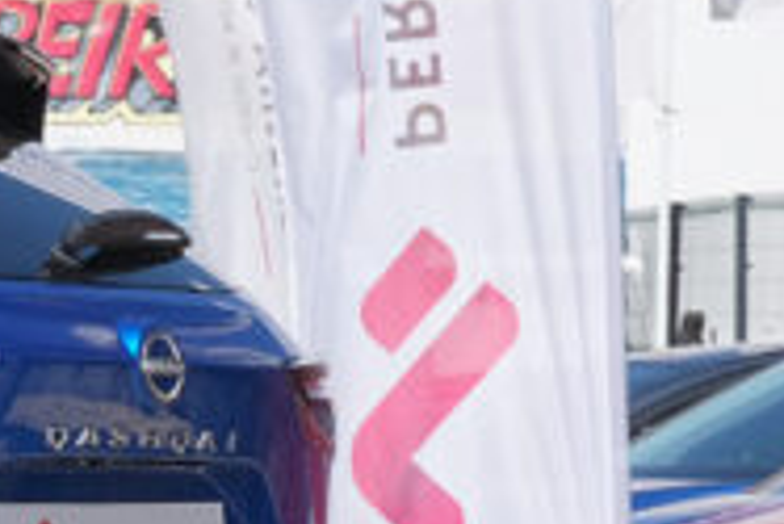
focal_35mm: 235
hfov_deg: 8.1
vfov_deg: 5.8
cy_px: 497
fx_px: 5122
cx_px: -1057
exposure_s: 1/250
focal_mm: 28.8
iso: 160
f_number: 9
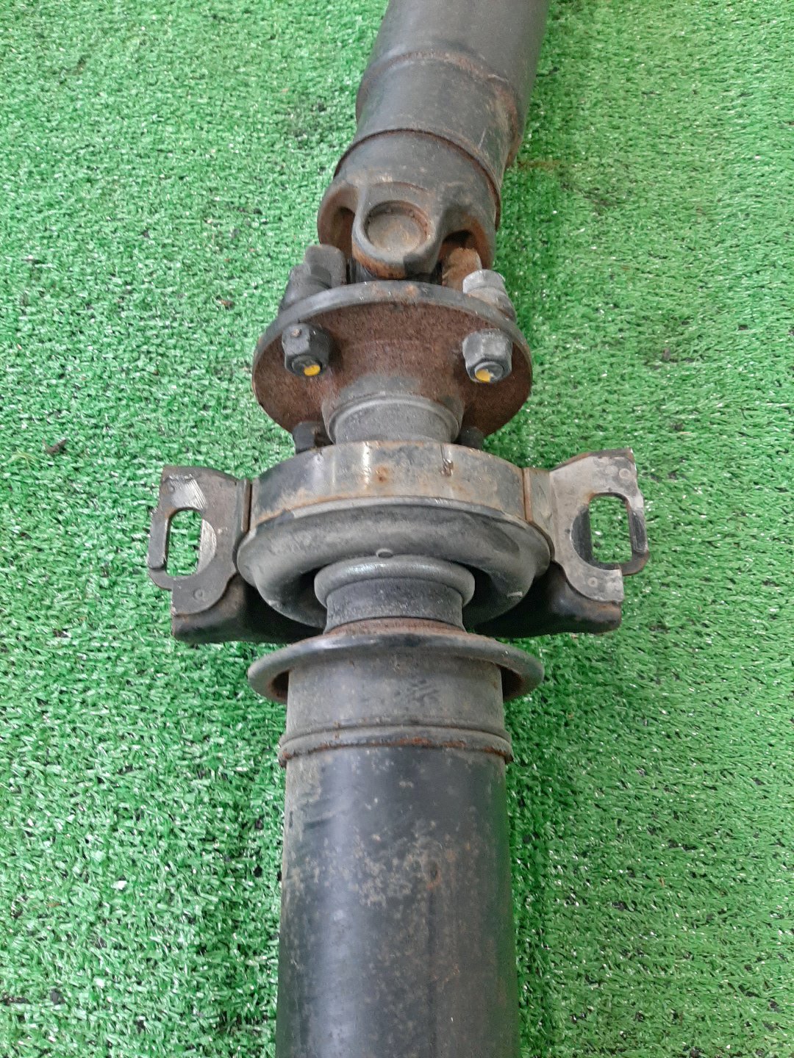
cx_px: 397
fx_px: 795
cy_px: 529
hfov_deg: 53.1
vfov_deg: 67.3
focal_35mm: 26
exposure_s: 1/25
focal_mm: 3.93
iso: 230
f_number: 1.7
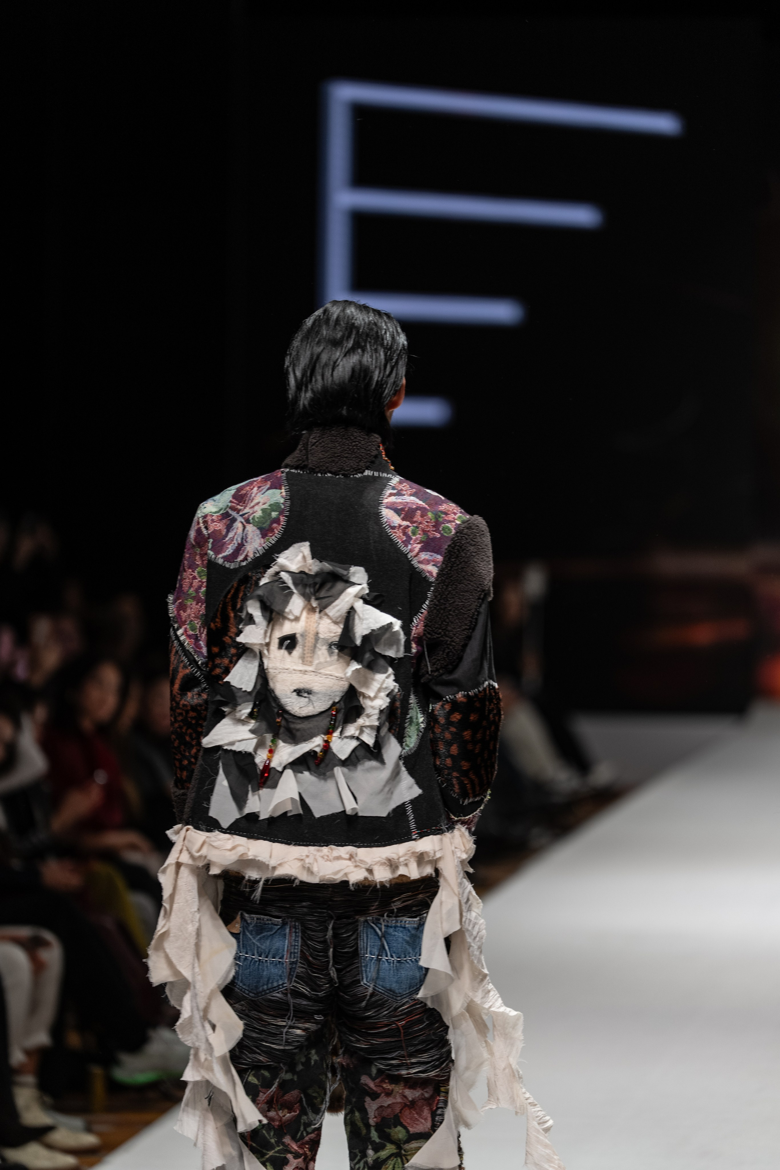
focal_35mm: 158
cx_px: 390
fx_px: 5148
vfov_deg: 13.0
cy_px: 585
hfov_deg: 8.7
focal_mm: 158.4
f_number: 2.8
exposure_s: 1/400
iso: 200
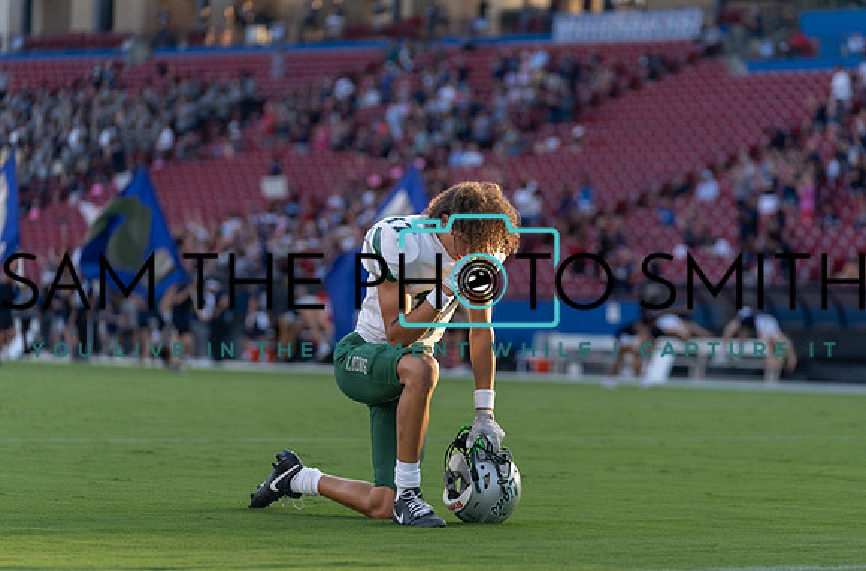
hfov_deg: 13.0
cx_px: 461
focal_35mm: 159
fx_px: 3802
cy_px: 308
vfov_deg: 8.6
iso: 500
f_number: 3.2
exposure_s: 1/1250
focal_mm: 144
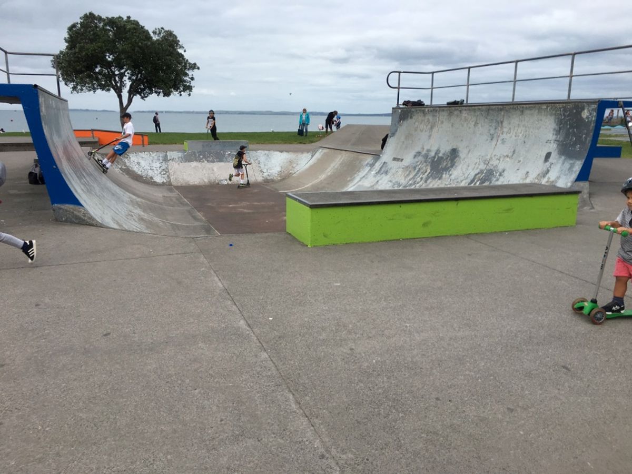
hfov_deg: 61.7
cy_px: 237
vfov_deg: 48.2
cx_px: 316
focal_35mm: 29
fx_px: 529
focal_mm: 4.15
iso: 25
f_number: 2.2
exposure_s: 1/1374
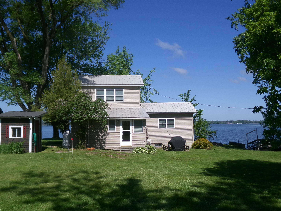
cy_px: 106
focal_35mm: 37
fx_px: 300
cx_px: 140
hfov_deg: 50.1
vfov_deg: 38.7
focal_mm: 6.6
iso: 100
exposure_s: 1/800
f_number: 4
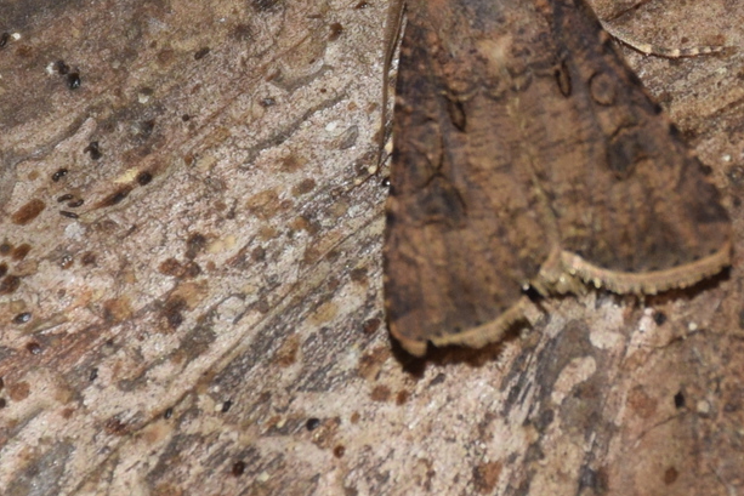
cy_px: 125
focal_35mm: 329
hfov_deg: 6.3
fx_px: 6801
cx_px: 534
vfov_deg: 4.2
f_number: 7.1
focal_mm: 140
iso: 320
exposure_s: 1/60
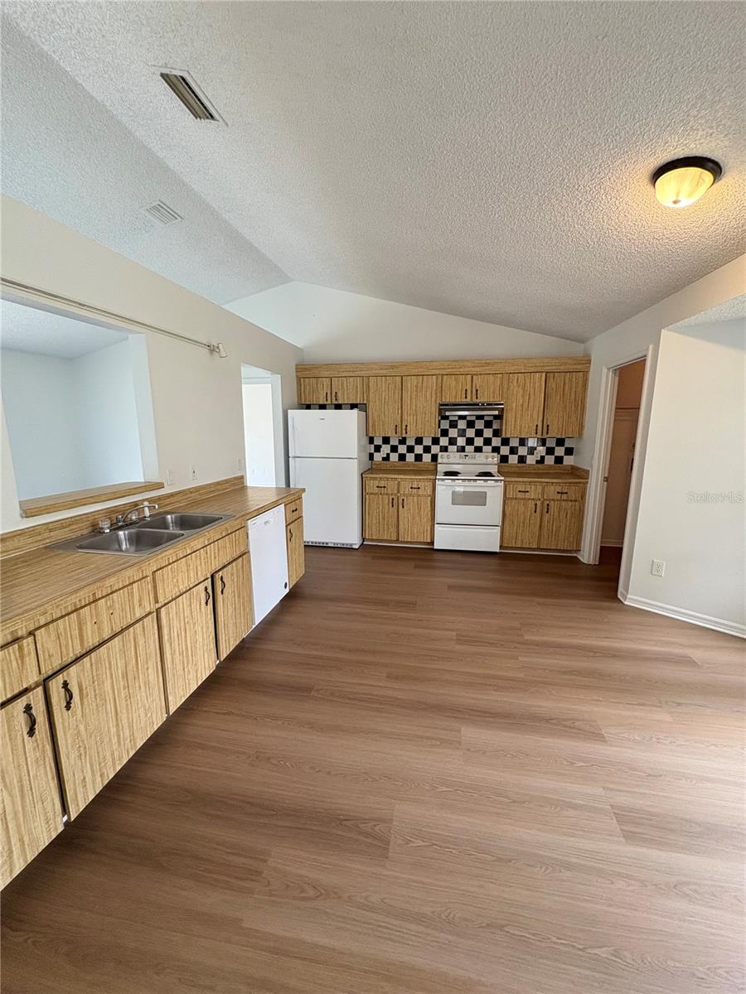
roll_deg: -1.6
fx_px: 402
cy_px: 497
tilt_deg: -9.8
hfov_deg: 85.7
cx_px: 373
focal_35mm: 14
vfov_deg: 102.1
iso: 200
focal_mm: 2.22
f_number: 2.2
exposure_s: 1/60
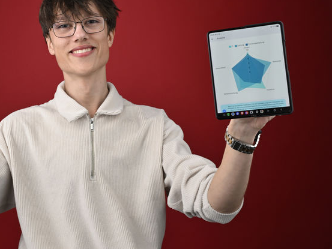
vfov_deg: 26.0
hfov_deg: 33.8
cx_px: 96
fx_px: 537
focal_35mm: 56
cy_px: 85
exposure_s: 1/100
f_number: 10
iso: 800
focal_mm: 35
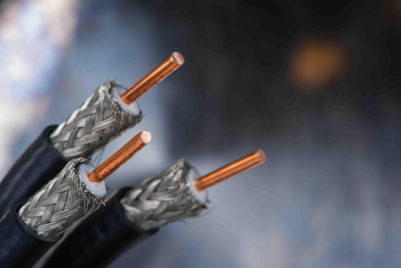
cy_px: 134
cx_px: 200
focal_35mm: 105
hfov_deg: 19.4
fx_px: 1170
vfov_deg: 13.1
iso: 64
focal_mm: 105
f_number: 22
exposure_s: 1/60
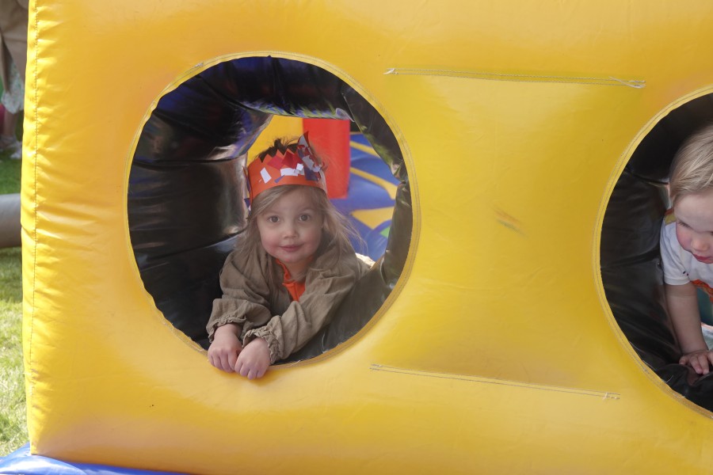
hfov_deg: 32.9
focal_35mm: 61
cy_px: 238
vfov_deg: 22.3
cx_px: 356
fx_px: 1208
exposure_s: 1/250
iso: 100
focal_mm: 22.19
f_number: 3.5
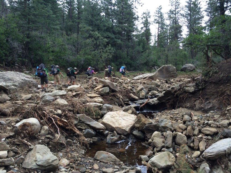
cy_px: 86
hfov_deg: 61.7
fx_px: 194
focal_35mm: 29
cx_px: 116
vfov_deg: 48.2
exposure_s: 1/120
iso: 50
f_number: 2.2
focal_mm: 4.15
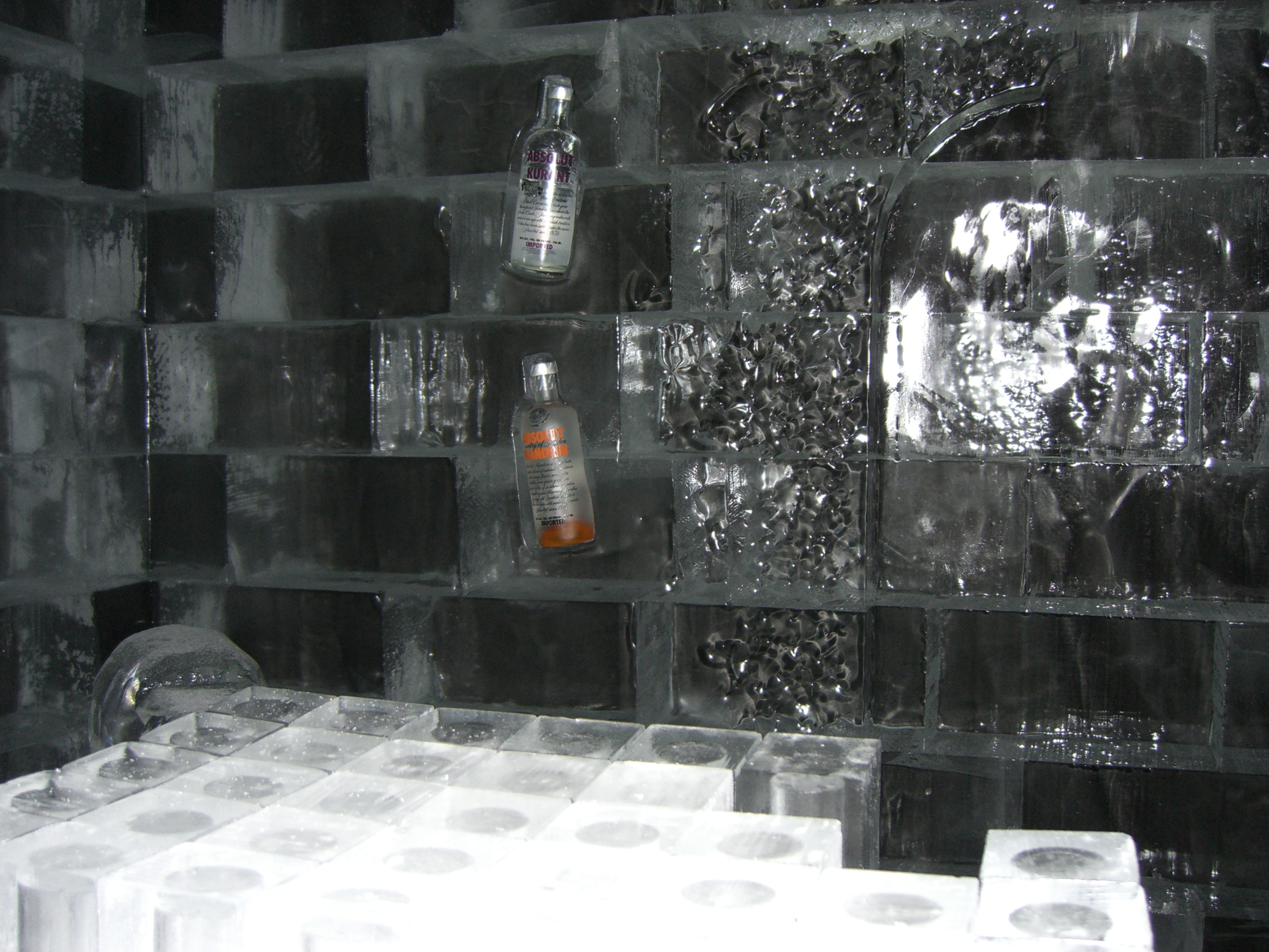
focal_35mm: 38
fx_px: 1393
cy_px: 476
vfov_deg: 37.7
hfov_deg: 49.0
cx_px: 634
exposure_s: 1/60
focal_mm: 7.9
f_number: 2.8
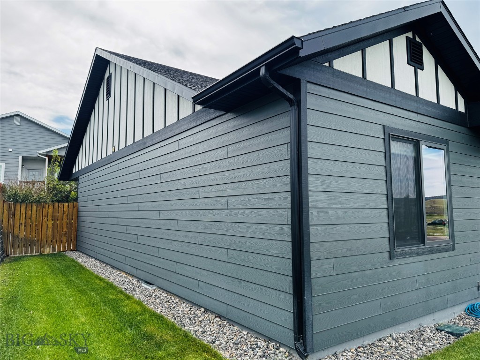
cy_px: 180
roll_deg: +1.3
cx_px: 240
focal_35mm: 24
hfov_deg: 71.6
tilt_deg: +5.2
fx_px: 333
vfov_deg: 56.8
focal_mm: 6.76
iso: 80
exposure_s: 1/1560
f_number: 1.78
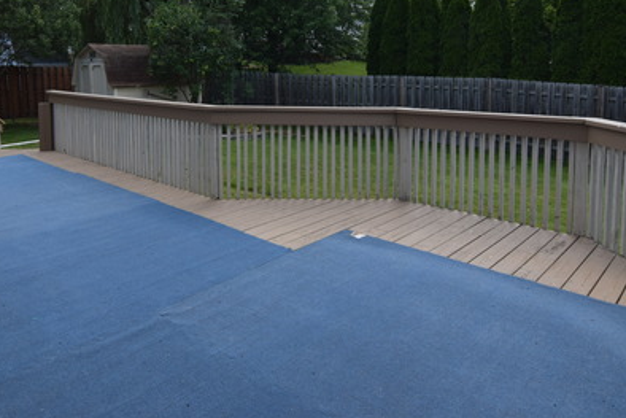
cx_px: 272
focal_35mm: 27
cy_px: 99
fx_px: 466
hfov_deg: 67.4
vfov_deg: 46.4
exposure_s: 1/250
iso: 250
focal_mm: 11
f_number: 8
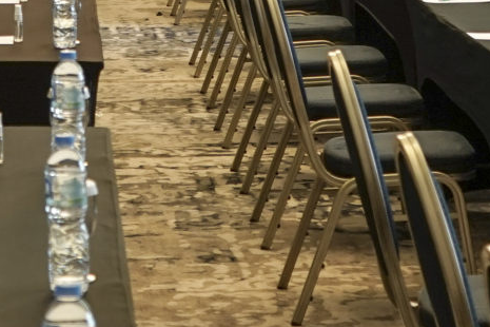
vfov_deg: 7.7
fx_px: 2395
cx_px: -36
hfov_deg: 11.5
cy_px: -172
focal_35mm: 176
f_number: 4
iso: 400
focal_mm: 32
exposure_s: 1/30
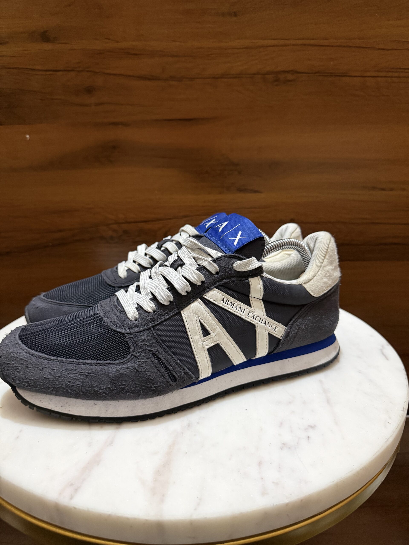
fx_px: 378
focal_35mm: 24
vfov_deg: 71.6
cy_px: 272
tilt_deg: -16.3
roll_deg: +1.0
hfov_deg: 56.8
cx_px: 204
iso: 500
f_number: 1.78
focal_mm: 6.76
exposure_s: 1/50
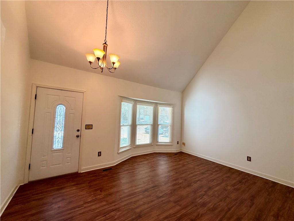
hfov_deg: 102.1
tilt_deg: +3.0
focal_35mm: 14
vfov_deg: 85.7
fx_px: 119
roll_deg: -1.4
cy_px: 110
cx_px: 147
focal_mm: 2.22
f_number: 2.2
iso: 320
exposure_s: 1/120
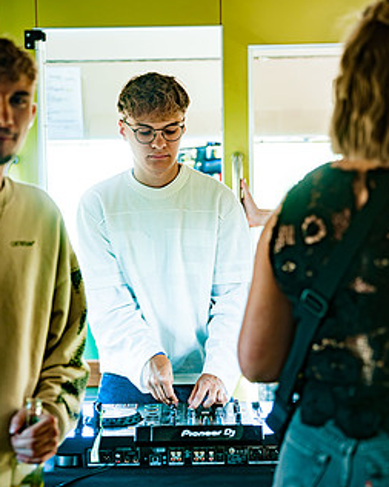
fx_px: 1153
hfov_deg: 19.2
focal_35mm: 80
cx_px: 198
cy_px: 253
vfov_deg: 23.9
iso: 250
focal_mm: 60
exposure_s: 1/60
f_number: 2.5
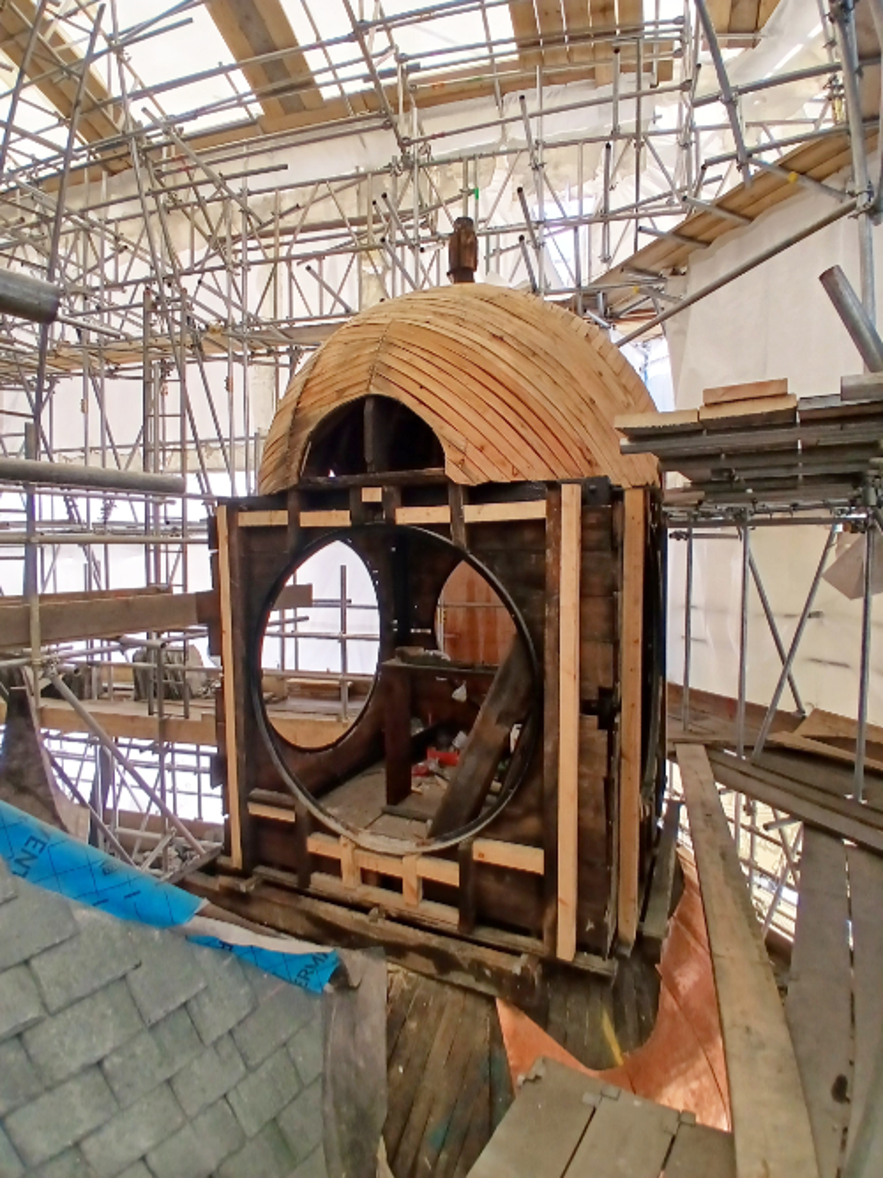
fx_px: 578
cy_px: 589
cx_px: 442
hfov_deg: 74.7
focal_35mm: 17
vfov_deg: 91.0
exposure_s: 1/193
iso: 50
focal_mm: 1.4
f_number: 2.2
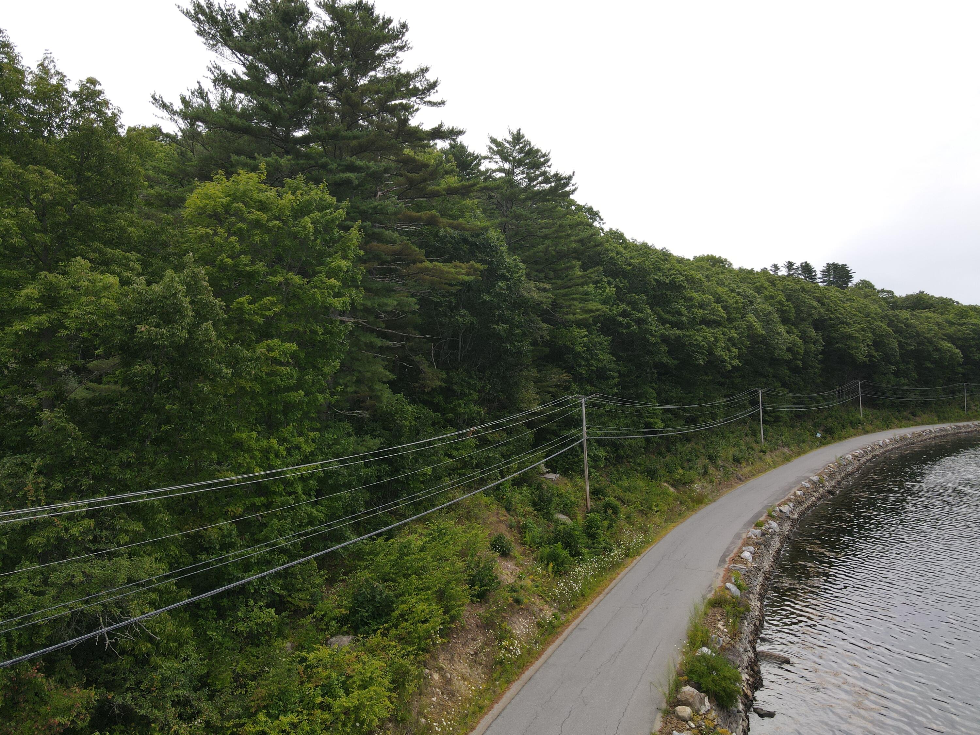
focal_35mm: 24
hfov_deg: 71.6
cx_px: 490
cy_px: 368
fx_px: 679
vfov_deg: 56.8
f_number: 2.8
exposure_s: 1/320
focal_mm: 4.5
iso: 100
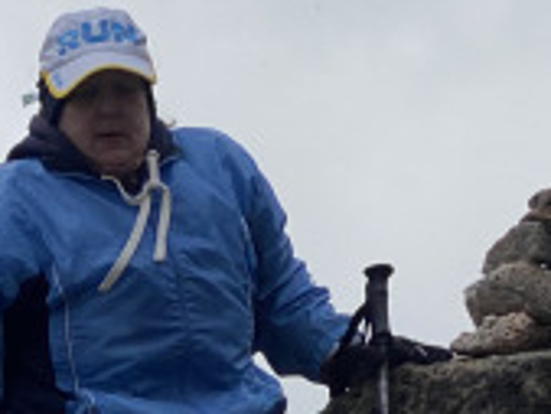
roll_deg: -3.4
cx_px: -280
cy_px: 570
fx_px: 3138
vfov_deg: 7.5
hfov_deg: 9.7
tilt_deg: +4.9
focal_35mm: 197
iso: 20
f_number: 2
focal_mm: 6
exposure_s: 1/3195
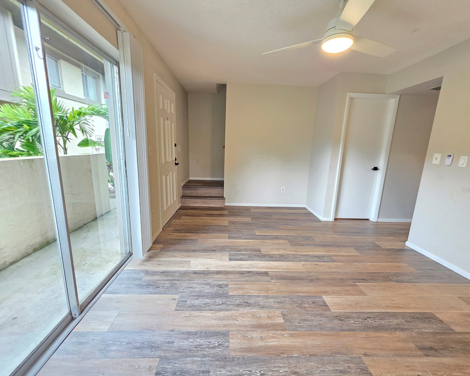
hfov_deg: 100.7
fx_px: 195
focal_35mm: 14
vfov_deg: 88.0
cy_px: 190
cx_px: 232
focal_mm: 2.2
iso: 250
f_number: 1.9
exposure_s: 1/60
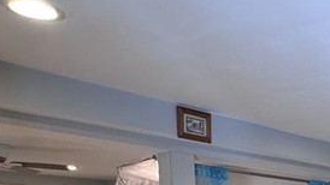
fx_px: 499
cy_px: 302
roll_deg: +0.6
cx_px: 390
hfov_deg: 31.2
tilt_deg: -7.7
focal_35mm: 57
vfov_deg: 18.0
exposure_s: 1/60
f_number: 2.2
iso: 320
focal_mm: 2.22
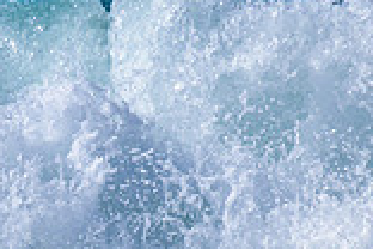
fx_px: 24575
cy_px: 286
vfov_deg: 0.6
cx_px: -292
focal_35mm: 2372
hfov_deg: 0.9
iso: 500
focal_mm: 640
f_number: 11
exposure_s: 1/2000
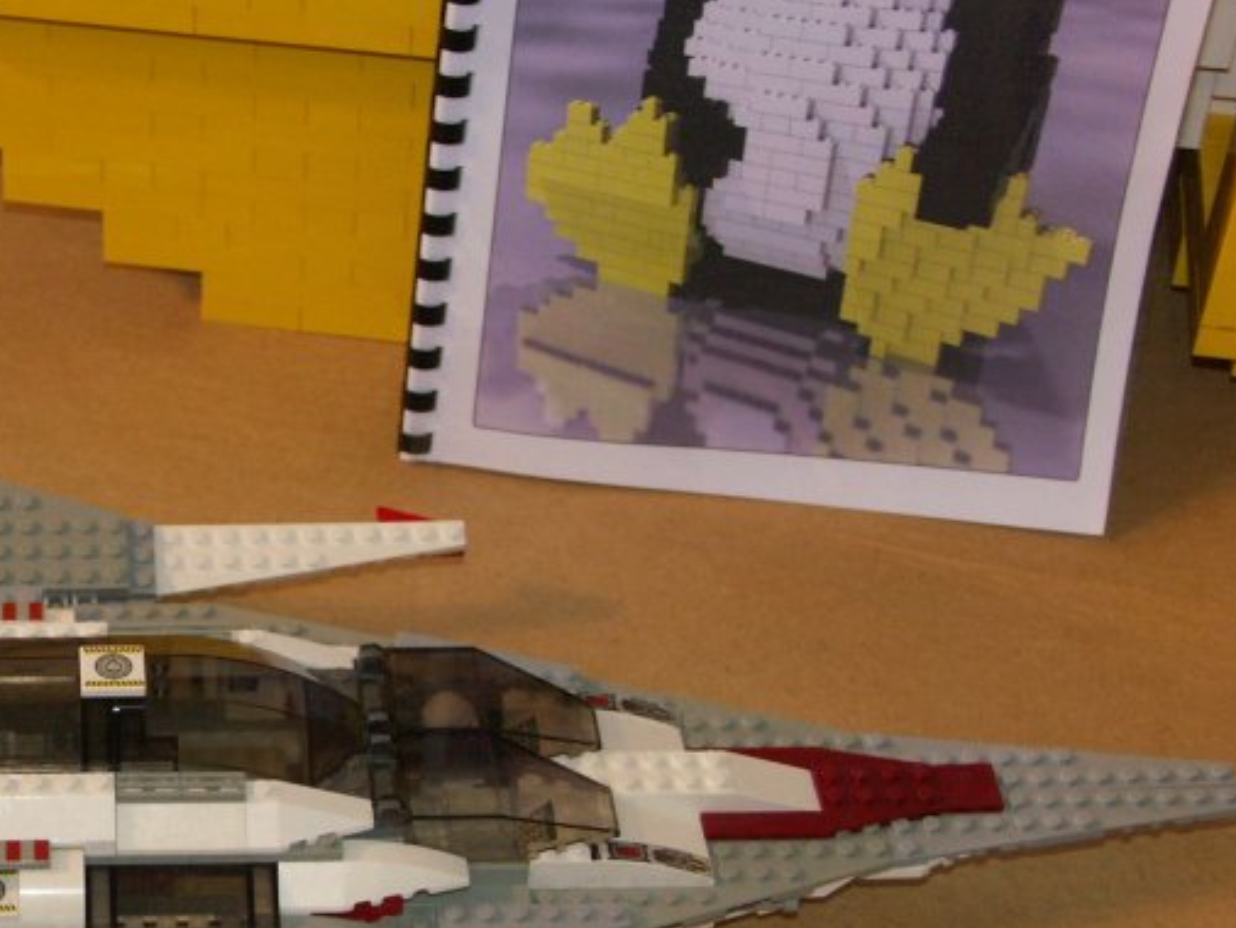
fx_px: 3179
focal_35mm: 89
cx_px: 178
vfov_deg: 16.4
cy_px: 799
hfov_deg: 21.6
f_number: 2.8
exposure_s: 1/50
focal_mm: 11.23
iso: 200
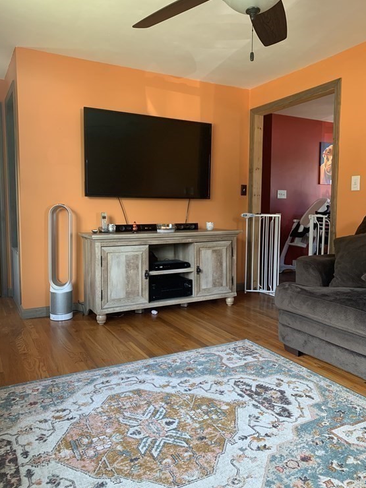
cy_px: 242
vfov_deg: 65.3
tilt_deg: -4.7
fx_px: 381
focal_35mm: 27
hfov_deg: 51.4
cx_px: 184
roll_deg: -0.5
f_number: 1.8
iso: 160
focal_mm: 4.25
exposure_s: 1/60
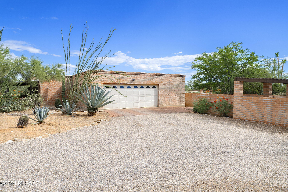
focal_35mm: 24
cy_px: 96
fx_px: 192
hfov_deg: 73.8
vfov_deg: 53.1
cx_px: 144
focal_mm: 24
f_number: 9
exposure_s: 1/160
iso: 100
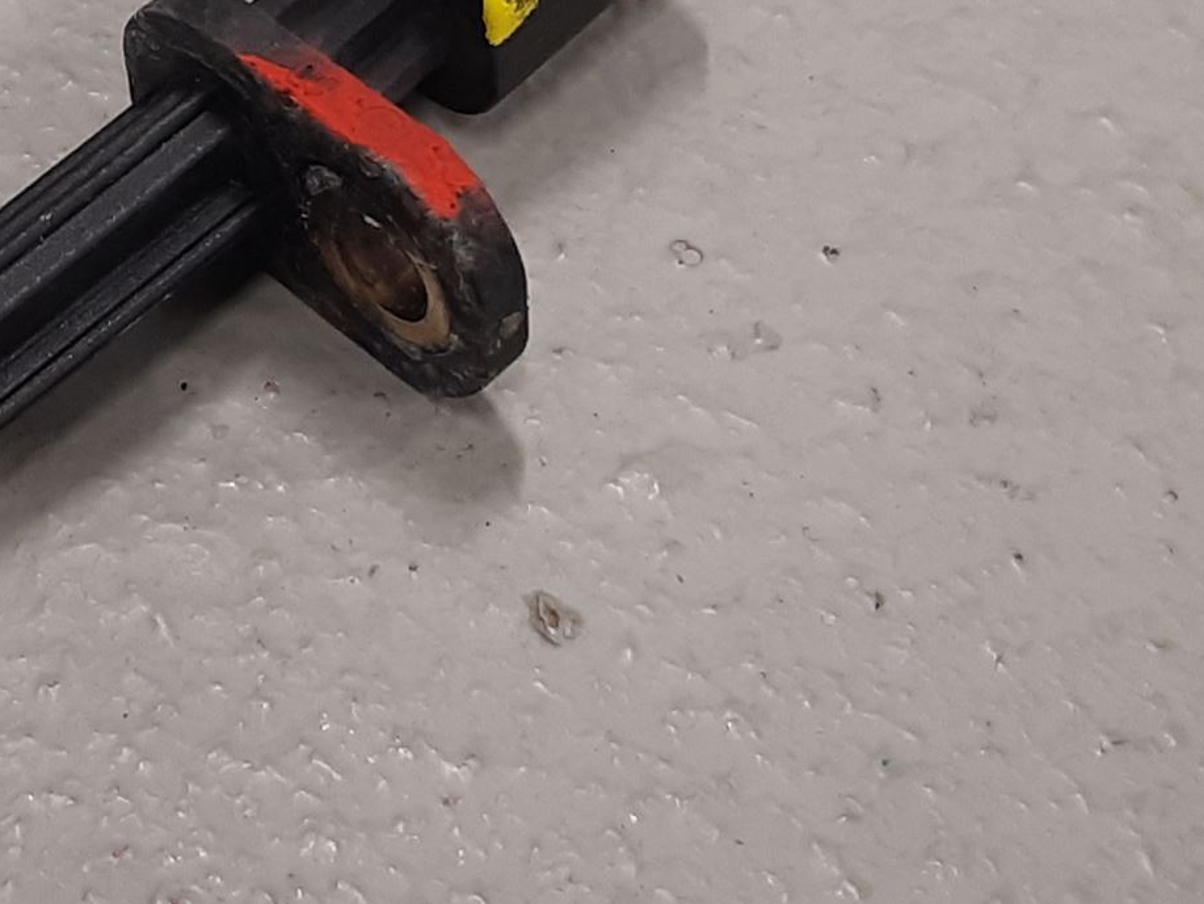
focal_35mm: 58
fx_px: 2018
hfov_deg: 31.6
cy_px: 60
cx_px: 109
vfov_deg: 24.4
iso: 100
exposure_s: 1/50
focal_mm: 3.93
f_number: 1.7
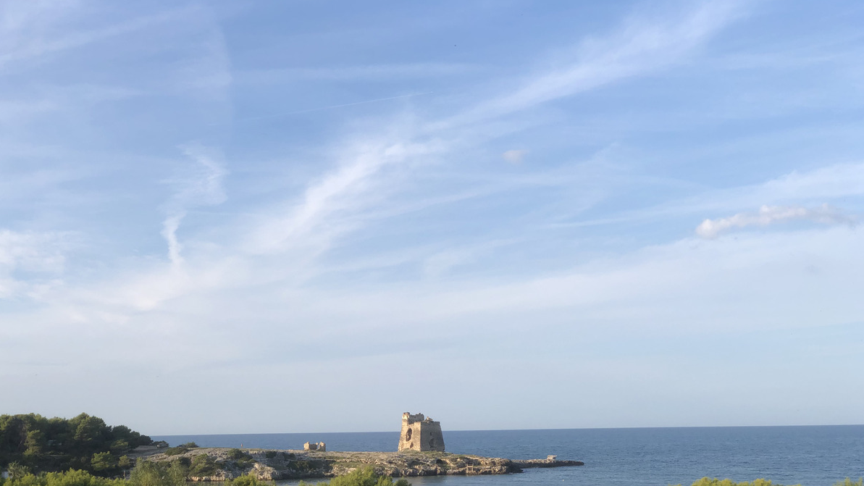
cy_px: 313
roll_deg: +2.3
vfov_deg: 21.0
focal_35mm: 57
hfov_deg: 36.6
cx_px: 431
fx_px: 1306
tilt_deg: +4.8
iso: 16
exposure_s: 1/810
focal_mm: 6
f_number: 2.4
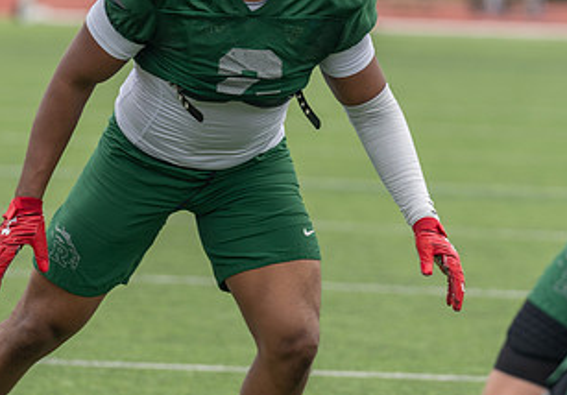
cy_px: 72
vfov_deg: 3.5
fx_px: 6437
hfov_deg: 5.0
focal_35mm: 403
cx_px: 226
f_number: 4
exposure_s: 1/1250
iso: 250
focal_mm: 195
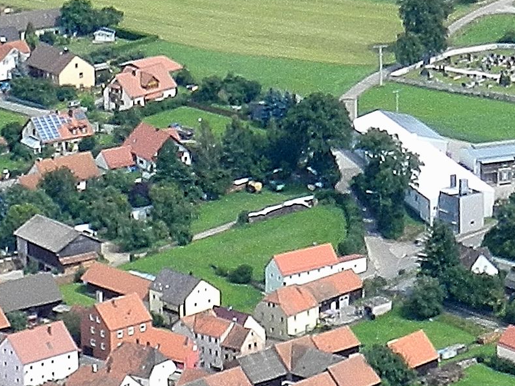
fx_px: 5104
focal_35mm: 343
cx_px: -196
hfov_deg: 5.7
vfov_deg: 4.3
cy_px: 538
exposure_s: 1/500
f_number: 4.7
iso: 160
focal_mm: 12.1
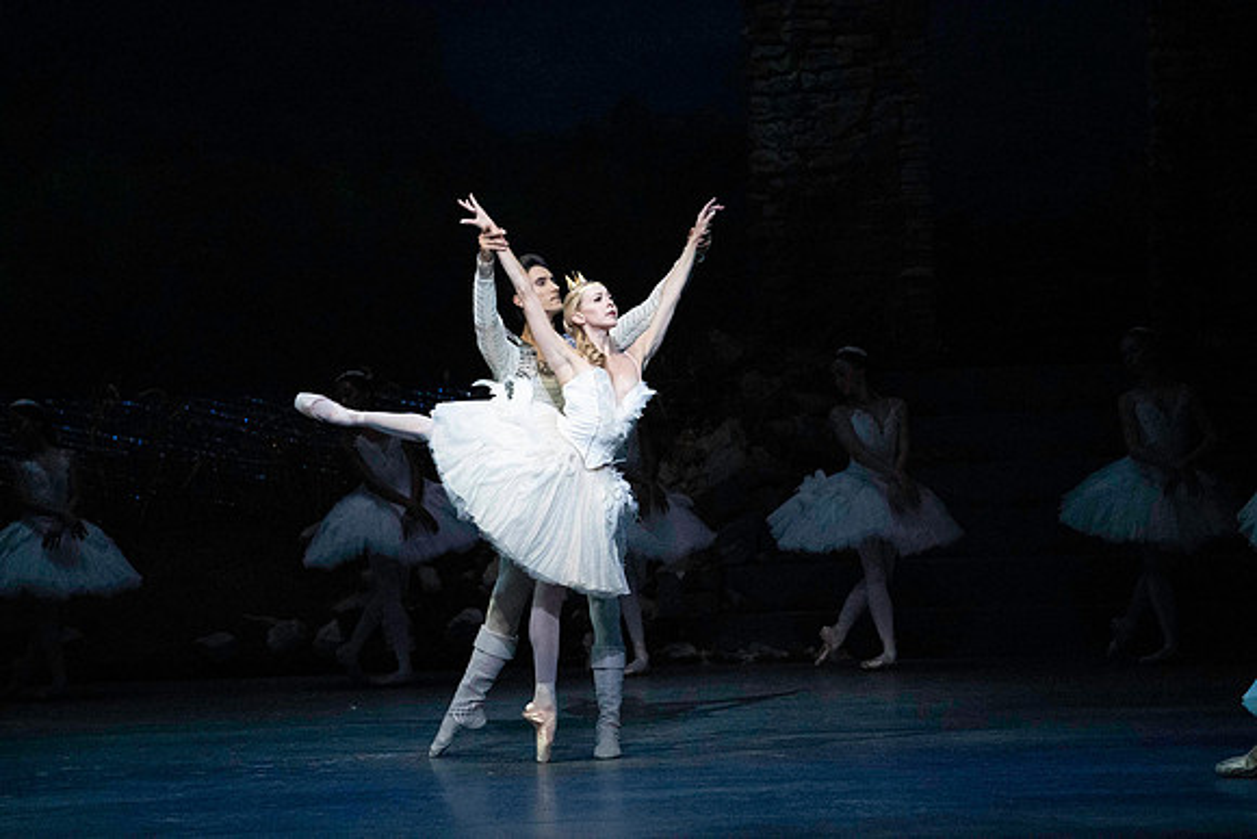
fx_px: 6985
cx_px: 628
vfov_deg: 6.9
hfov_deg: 10.3
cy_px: 420
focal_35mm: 200
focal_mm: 200
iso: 25600
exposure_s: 1/400
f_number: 5
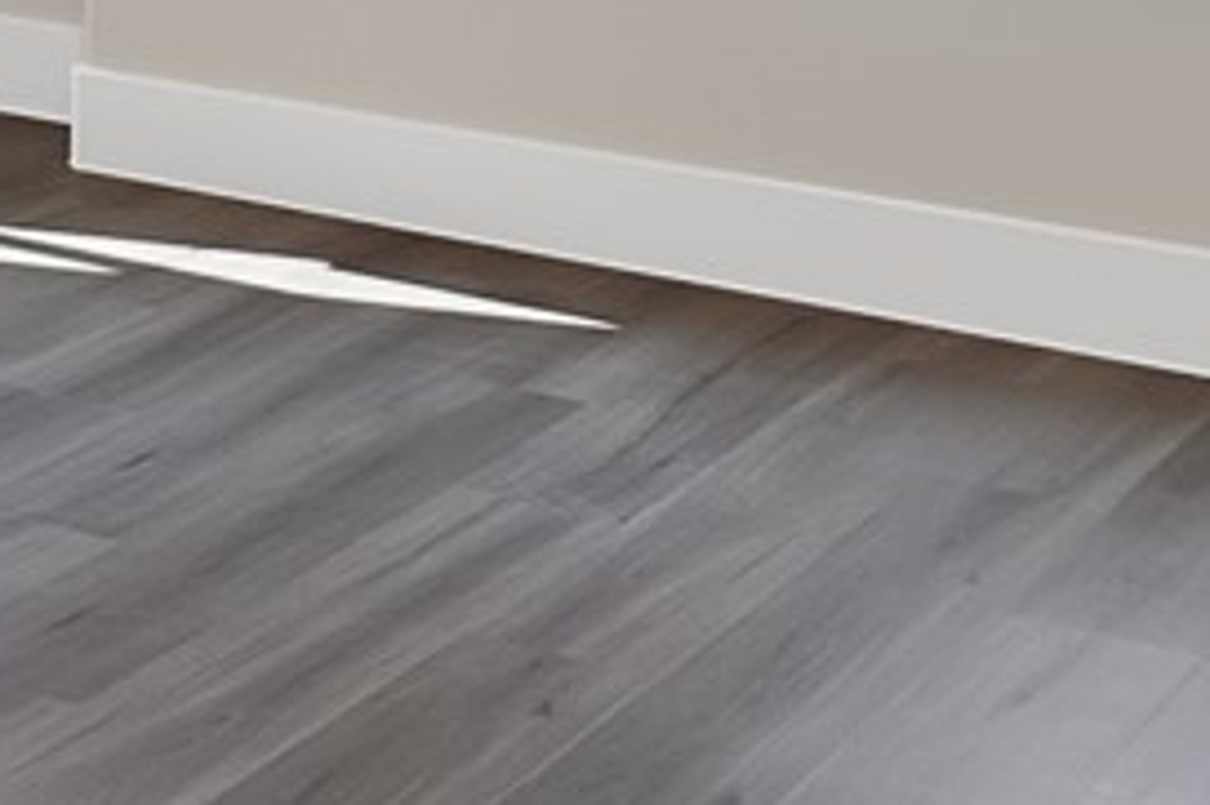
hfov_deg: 16.4
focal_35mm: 103
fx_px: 3460
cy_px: -692
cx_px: -1023
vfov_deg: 12.1
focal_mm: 14
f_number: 9
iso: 640
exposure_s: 1/13
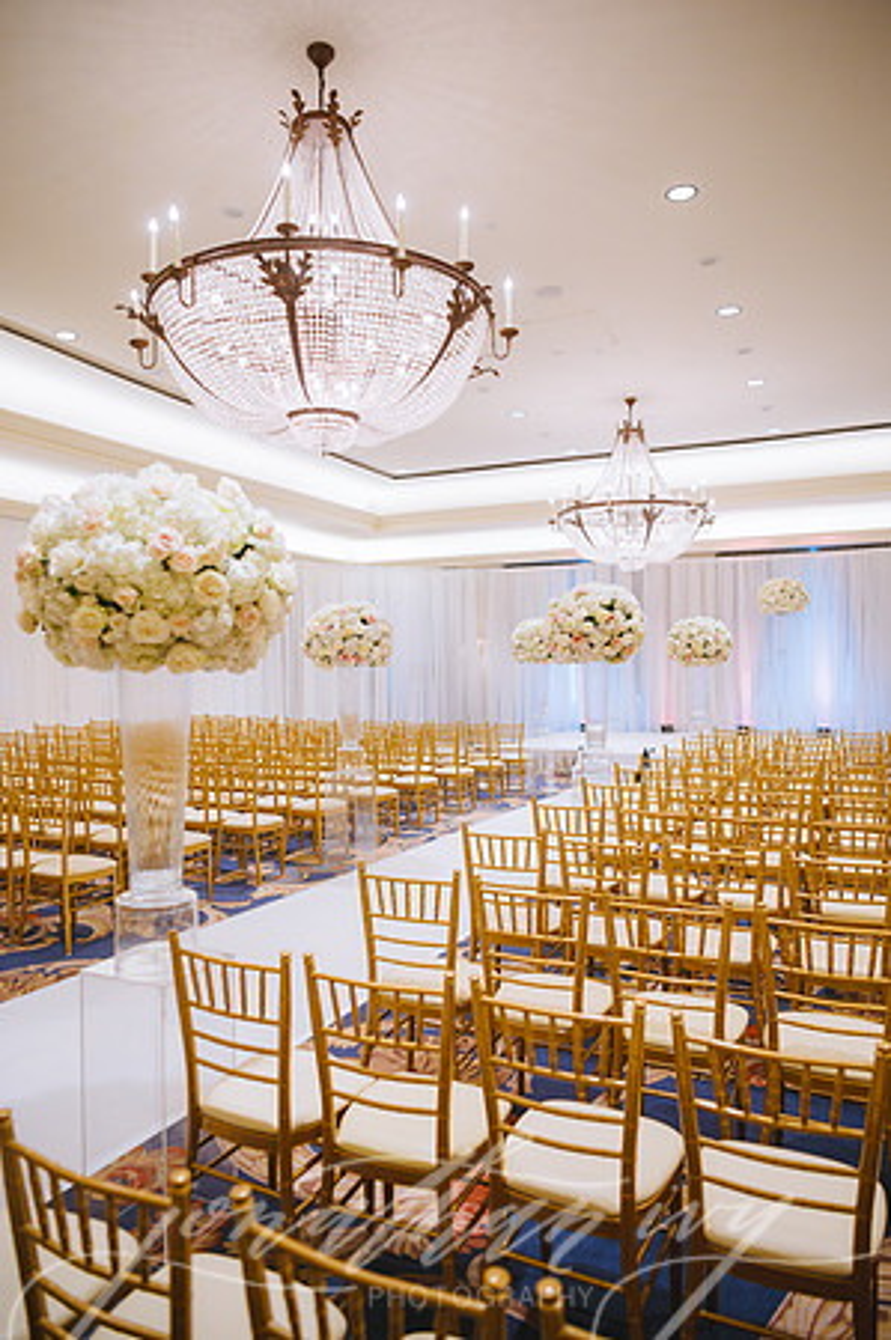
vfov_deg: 73.8
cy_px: 670
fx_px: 893
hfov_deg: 53.0
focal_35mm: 24
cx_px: 446
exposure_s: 1/200
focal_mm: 24
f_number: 2.8
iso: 1600
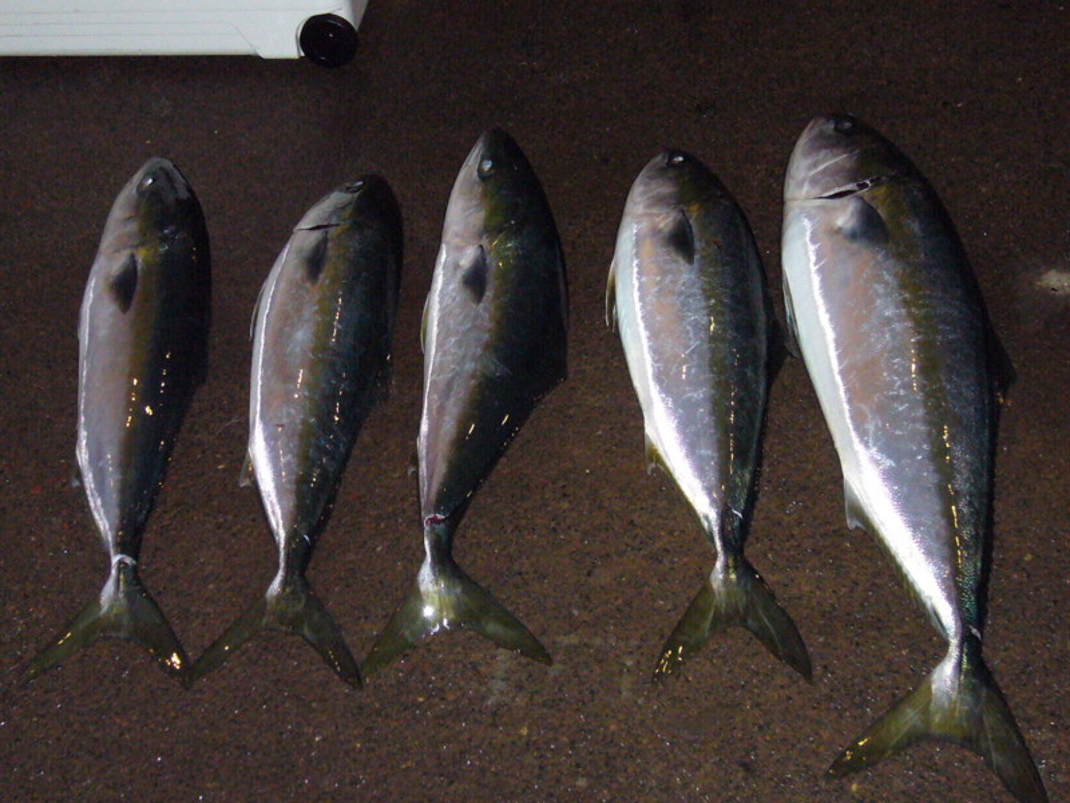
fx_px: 2318
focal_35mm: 75
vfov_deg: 19.6
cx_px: 535
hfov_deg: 26.0
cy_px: 402
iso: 400
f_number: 3.5
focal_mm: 9.1
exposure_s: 1/60
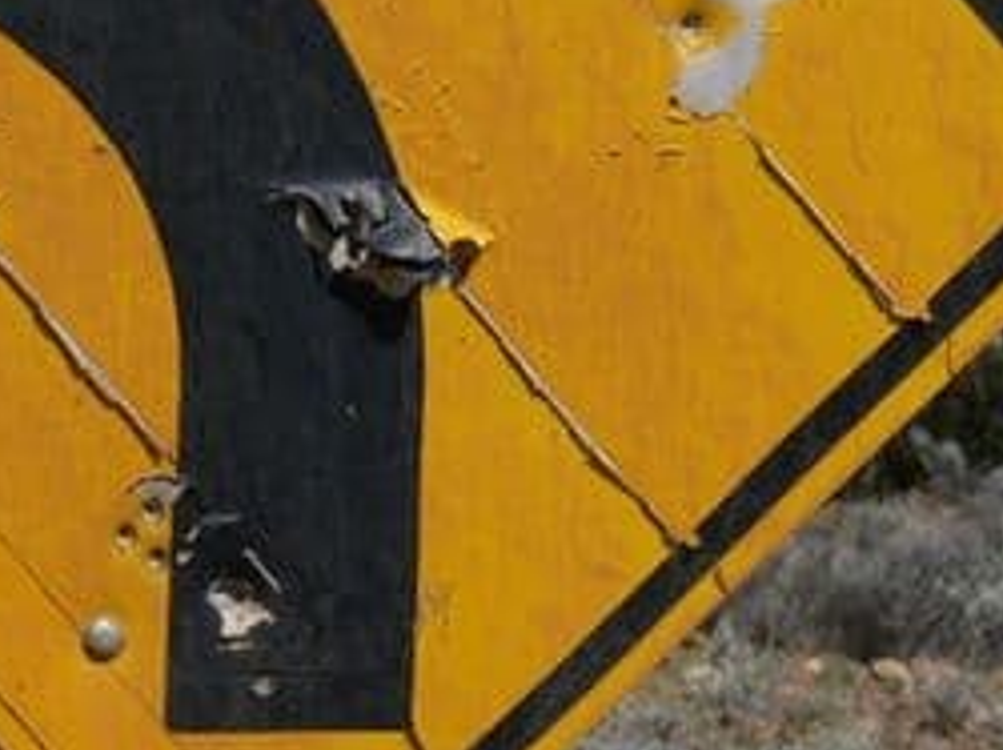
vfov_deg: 2.3
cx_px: 108
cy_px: 160
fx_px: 18932
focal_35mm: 654
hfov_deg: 3.0
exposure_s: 1/500
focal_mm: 43.1
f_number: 6.3
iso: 80
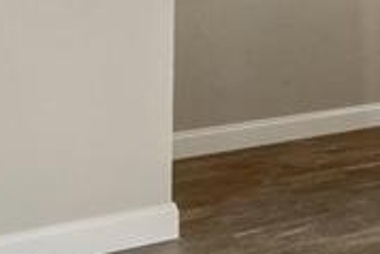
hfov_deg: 19.5
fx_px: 908
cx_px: 618
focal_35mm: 86
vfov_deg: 15.3
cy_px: -62
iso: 200
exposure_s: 1/25
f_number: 8
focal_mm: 10
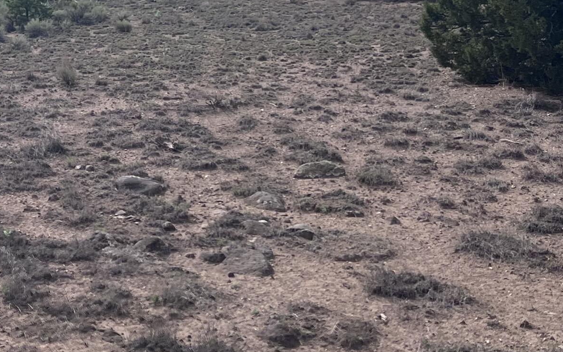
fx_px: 1074
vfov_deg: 18.1
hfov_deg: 26.2
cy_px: -16
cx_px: -113
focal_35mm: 70
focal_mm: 5.7
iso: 50
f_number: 1.5
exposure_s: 1/7463
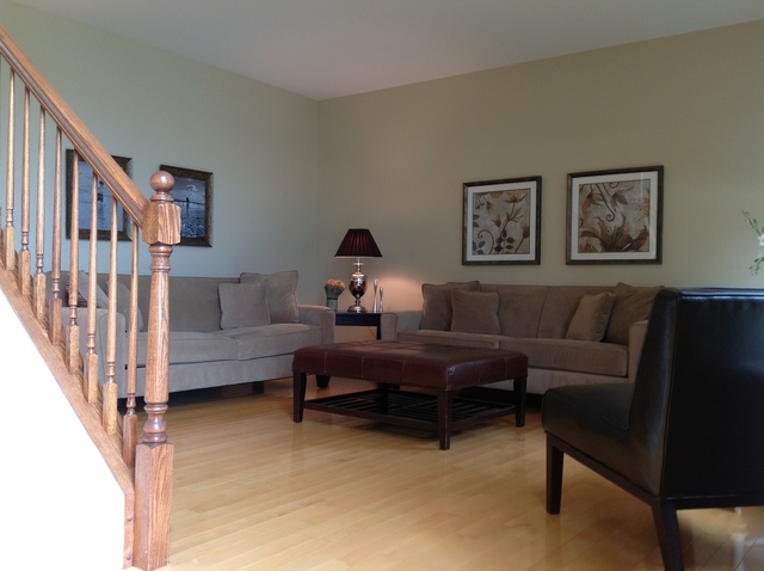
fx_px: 771
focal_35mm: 35
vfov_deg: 40.6
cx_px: 382
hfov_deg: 52.7
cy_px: 286
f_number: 2.4
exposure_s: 1/15
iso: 100
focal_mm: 4.28
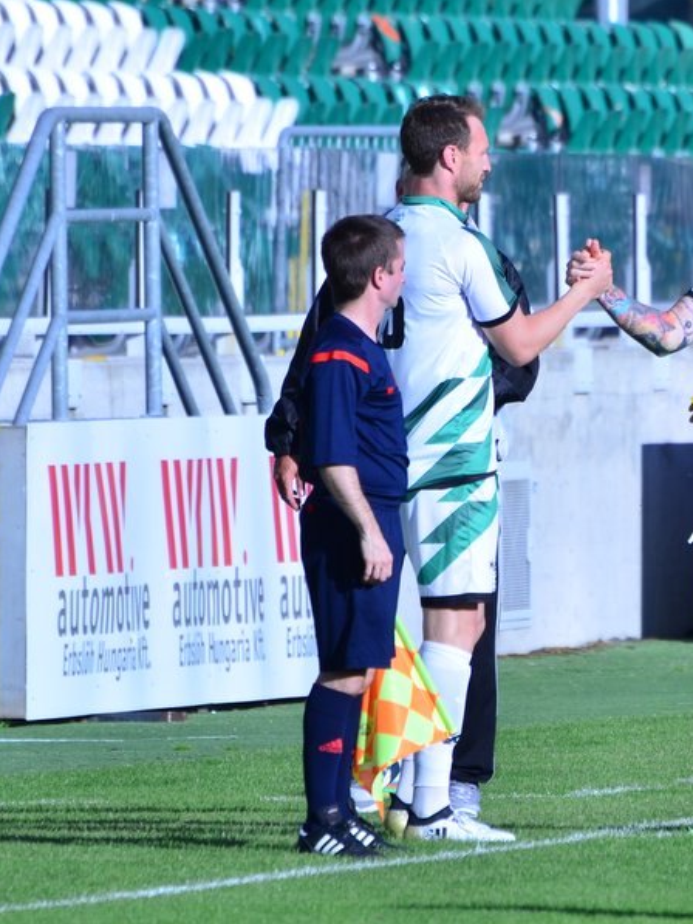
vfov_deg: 3.4
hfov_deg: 2.5
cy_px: 461
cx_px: 609
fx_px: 15663
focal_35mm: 587
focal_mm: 270
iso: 200
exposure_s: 1/800
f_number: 6.3
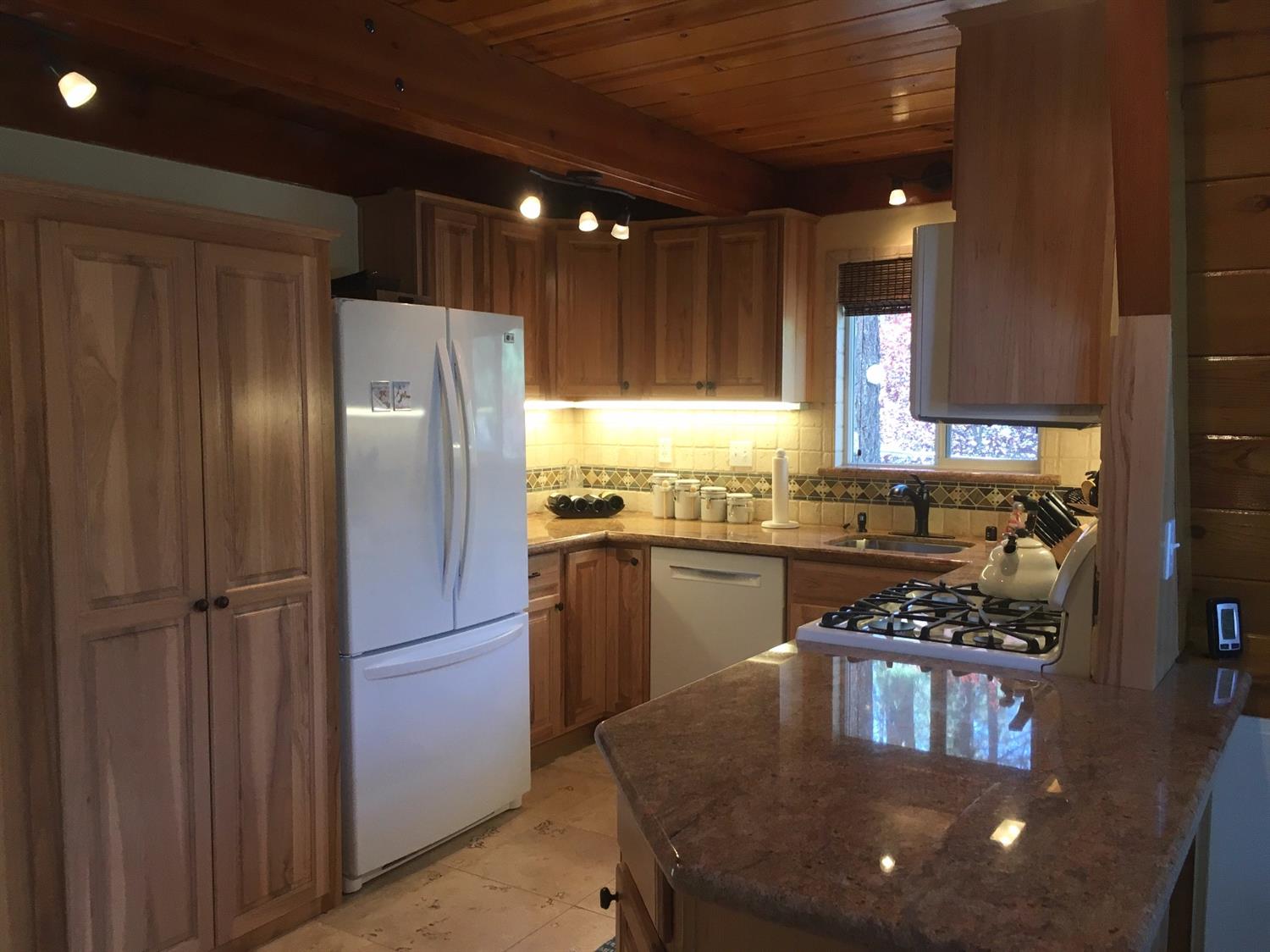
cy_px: 476
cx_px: 635
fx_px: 1064
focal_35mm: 29
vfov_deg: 48.2
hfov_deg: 61.7
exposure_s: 1/30
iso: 25
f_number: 2.2
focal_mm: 4.15
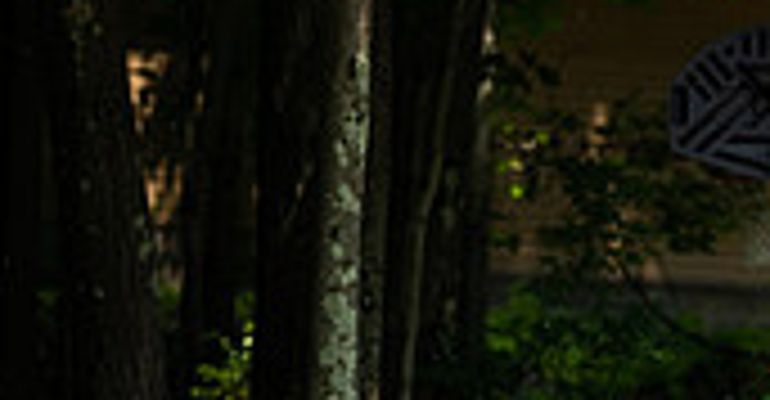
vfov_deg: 3.2
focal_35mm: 363
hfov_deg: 6.0
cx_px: 839
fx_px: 7282
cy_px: 378
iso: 100
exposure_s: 1/2000
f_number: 1.8
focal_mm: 85
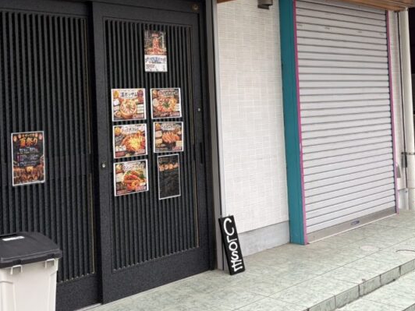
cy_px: 86
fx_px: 599
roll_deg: +3.6
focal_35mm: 50
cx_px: 162
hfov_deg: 38.0
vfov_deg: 28.8
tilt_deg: +0.9
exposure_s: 1/265
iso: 40
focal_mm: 5.96
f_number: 1.6
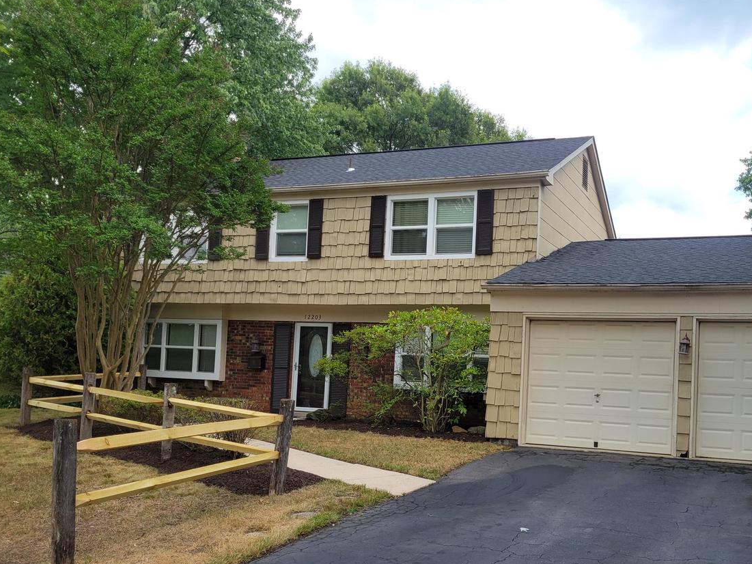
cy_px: 351
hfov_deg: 53.3
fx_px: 739
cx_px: 477
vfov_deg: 41.5
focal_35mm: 34
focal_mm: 5.4
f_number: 1.8
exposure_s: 1/859
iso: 40
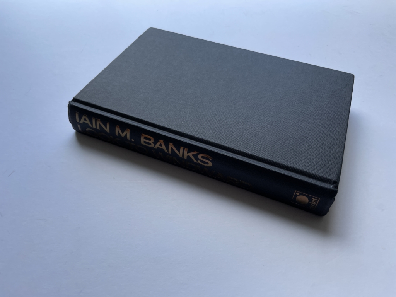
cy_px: 148
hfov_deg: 67.3
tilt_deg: -47.9
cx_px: 198
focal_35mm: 26
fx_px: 297
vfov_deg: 53.1
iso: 32
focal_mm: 4.2
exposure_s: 1/452
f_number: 1.6
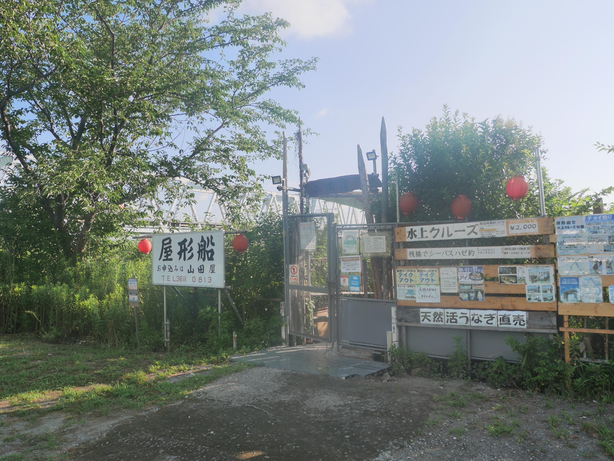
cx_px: 307
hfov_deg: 71.6
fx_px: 426
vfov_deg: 56.8
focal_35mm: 24
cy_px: 230
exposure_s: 1/320
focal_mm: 12
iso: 200
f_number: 6.3
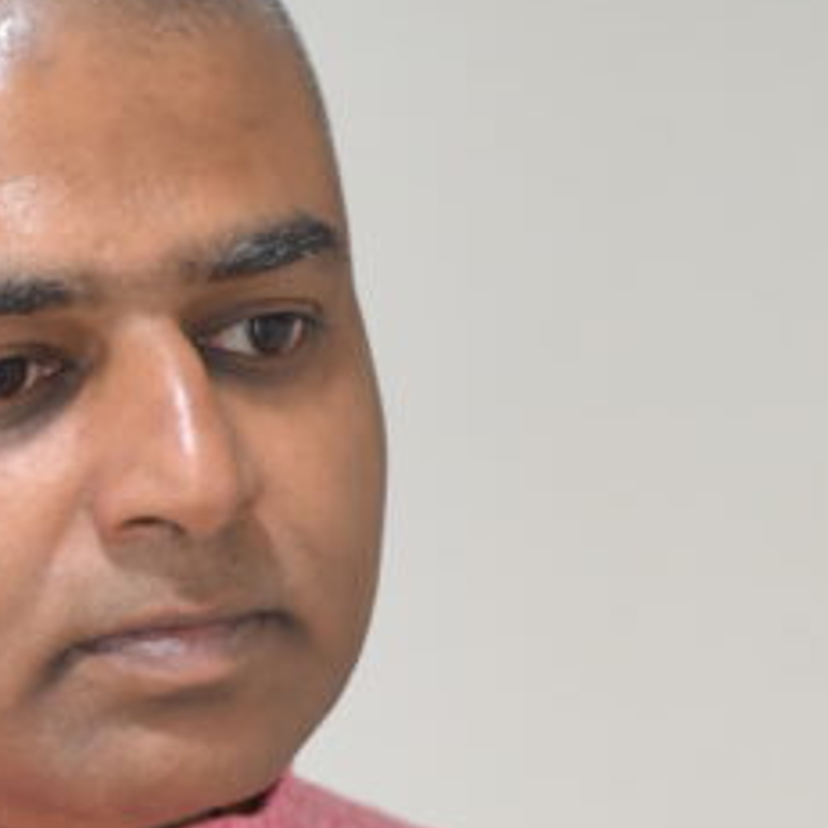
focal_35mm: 264
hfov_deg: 6.6
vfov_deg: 6.5
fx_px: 7144
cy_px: 1294
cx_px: 23
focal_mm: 70
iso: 1600
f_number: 4
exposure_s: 1/100
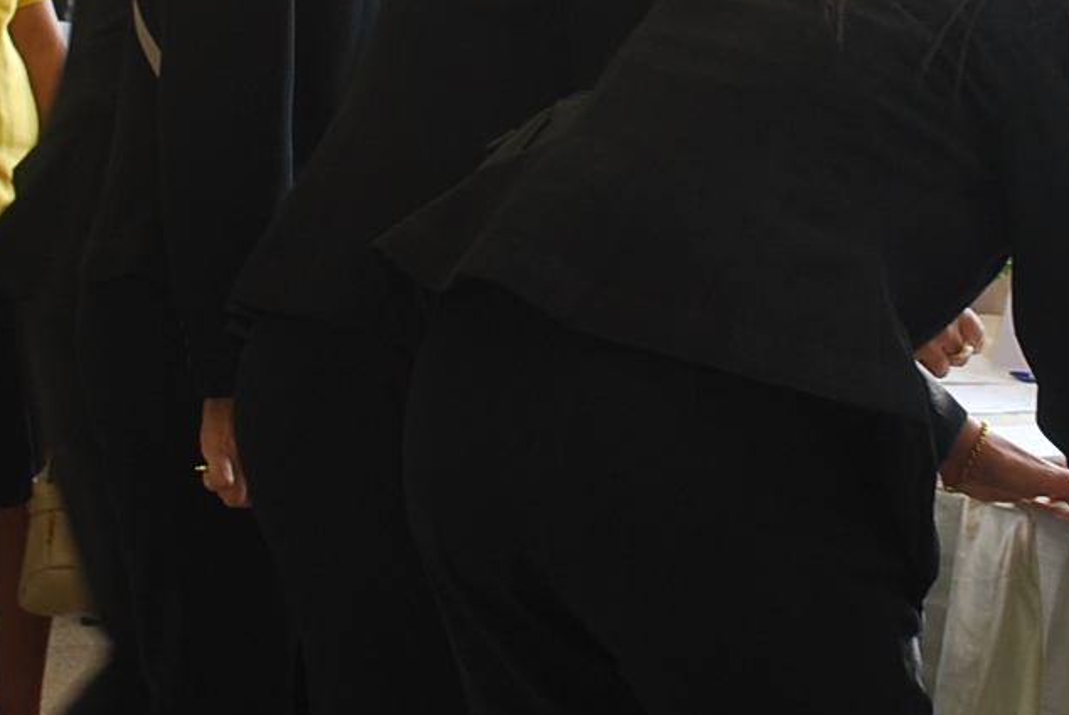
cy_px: -56
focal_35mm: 133
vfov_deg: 10.3
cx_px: 621
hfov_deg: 15.4
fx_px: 3940
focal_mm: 29
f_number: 9
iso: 200
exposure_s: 1/30
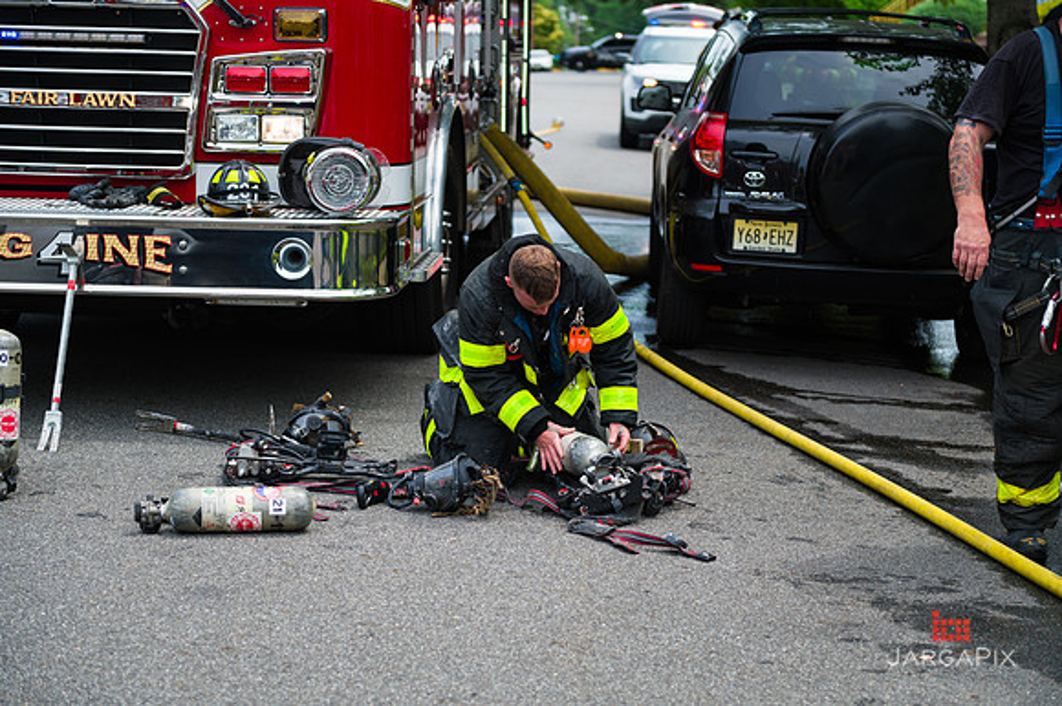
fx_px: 2064
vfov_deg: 19.4
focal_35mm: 70
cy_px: 353
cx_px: 531
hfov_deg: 28.9
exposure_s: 1/1250
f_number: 3.2
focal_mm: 70
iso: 200
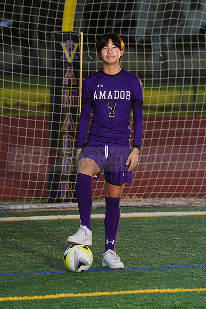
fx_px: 2222
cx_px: 103
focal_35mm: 259
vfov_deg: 7.9
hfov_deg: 5.3
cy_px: 154
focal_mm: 259
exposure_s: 1/200
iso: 100
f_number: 7.1
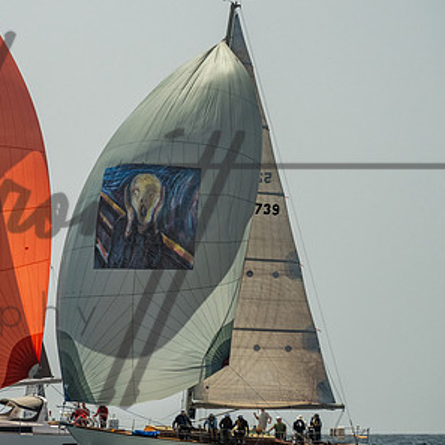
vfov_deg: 4.5
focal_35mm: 392
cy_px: 236
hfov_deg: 4.5
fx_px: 5701
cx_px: 24
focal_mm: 165
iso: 320
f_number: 6.3
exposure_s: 1/1600
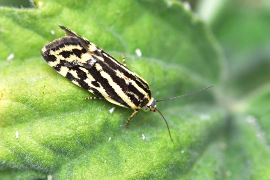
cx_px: 135
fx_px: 1181
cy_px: 90
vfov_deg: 8.7
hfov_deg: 13.0
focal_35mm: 158
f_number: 5.6
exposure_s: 1/125
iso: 200
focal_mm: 105
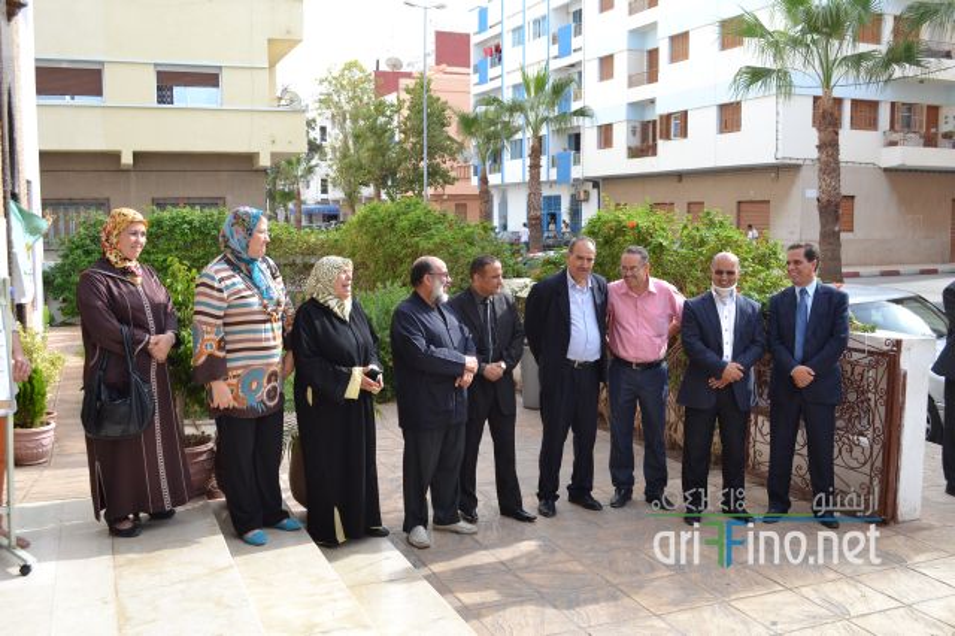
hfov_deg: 57.2
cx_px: 478
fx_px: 875
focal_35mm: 33
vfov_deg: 39.9
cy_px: 318
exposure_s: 1/160
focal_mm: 22
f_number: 6.3
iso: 100
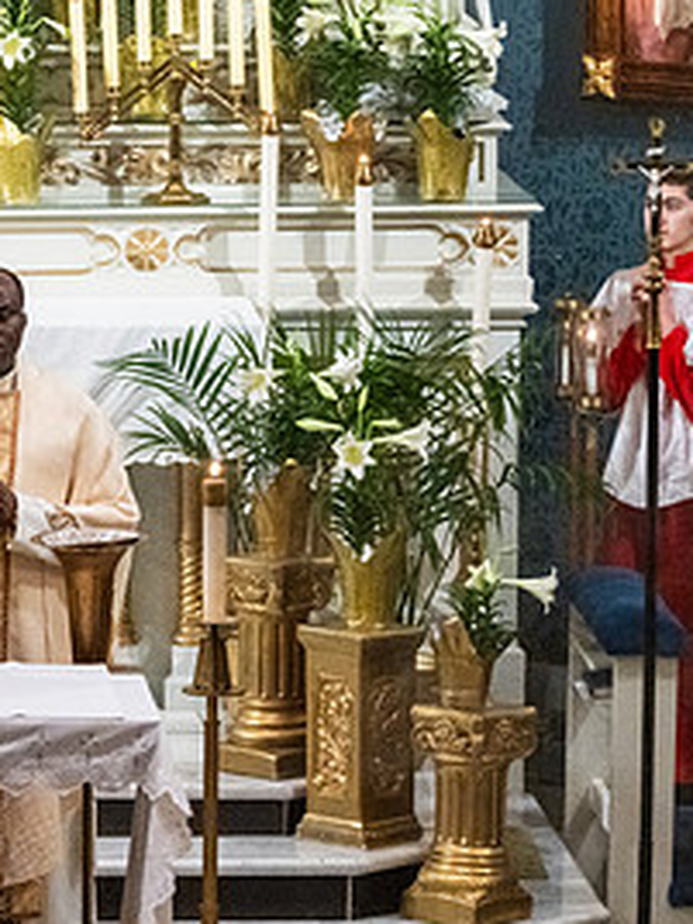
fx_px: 9156
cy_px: 546
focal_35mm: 343
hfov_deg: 4.3
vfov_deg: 5.8
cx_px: -276
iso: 5000
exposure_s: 1/60
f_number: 14
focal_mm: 165
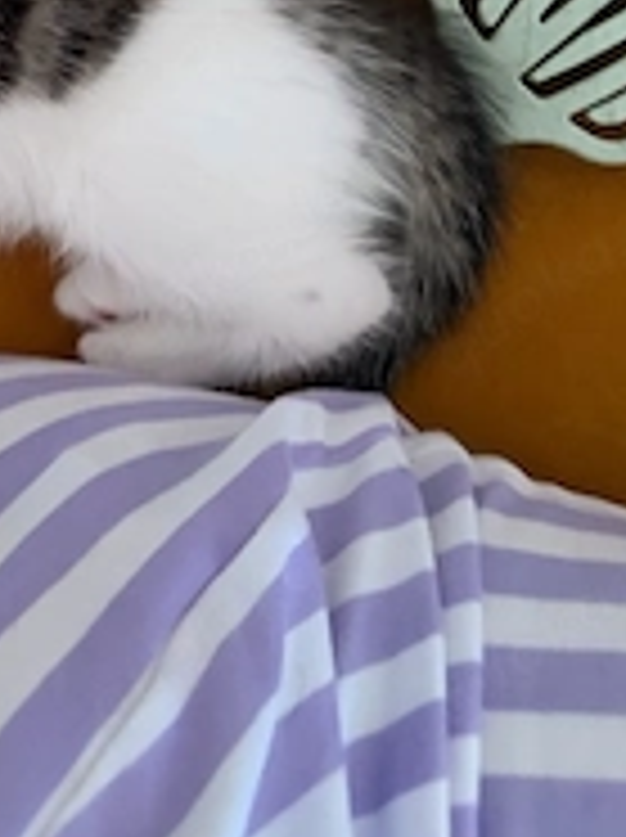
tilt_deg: -78.6
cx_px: -27
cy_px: -27
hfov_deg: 24.6
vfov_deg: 31.4
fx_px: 1353
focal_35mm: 56
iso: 640
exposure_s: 1/37
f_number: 1.6
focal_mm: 5.96
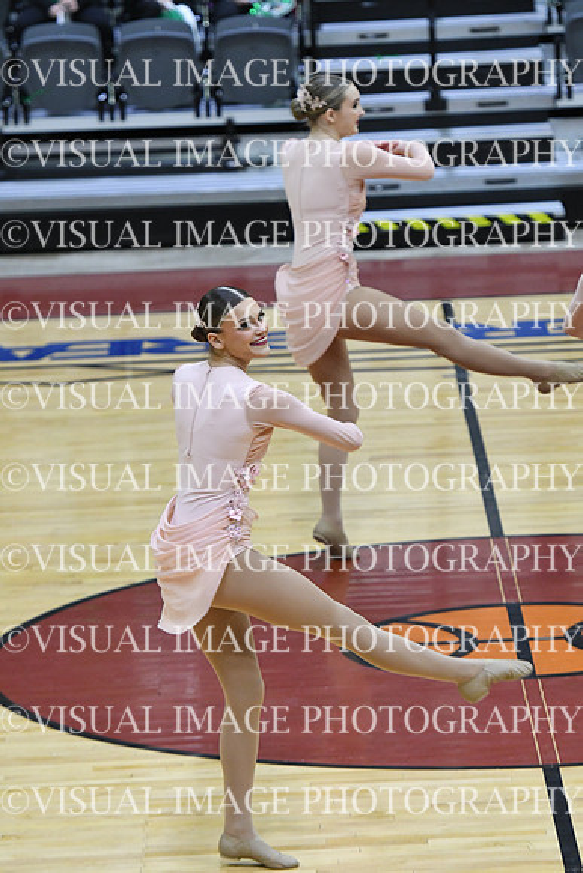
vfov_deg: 9.5
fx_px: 5268
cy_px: 436
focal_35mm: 217
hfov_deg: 6.3
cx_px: 292
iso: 4000
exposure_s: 1/400
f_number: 3.5
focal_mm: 145
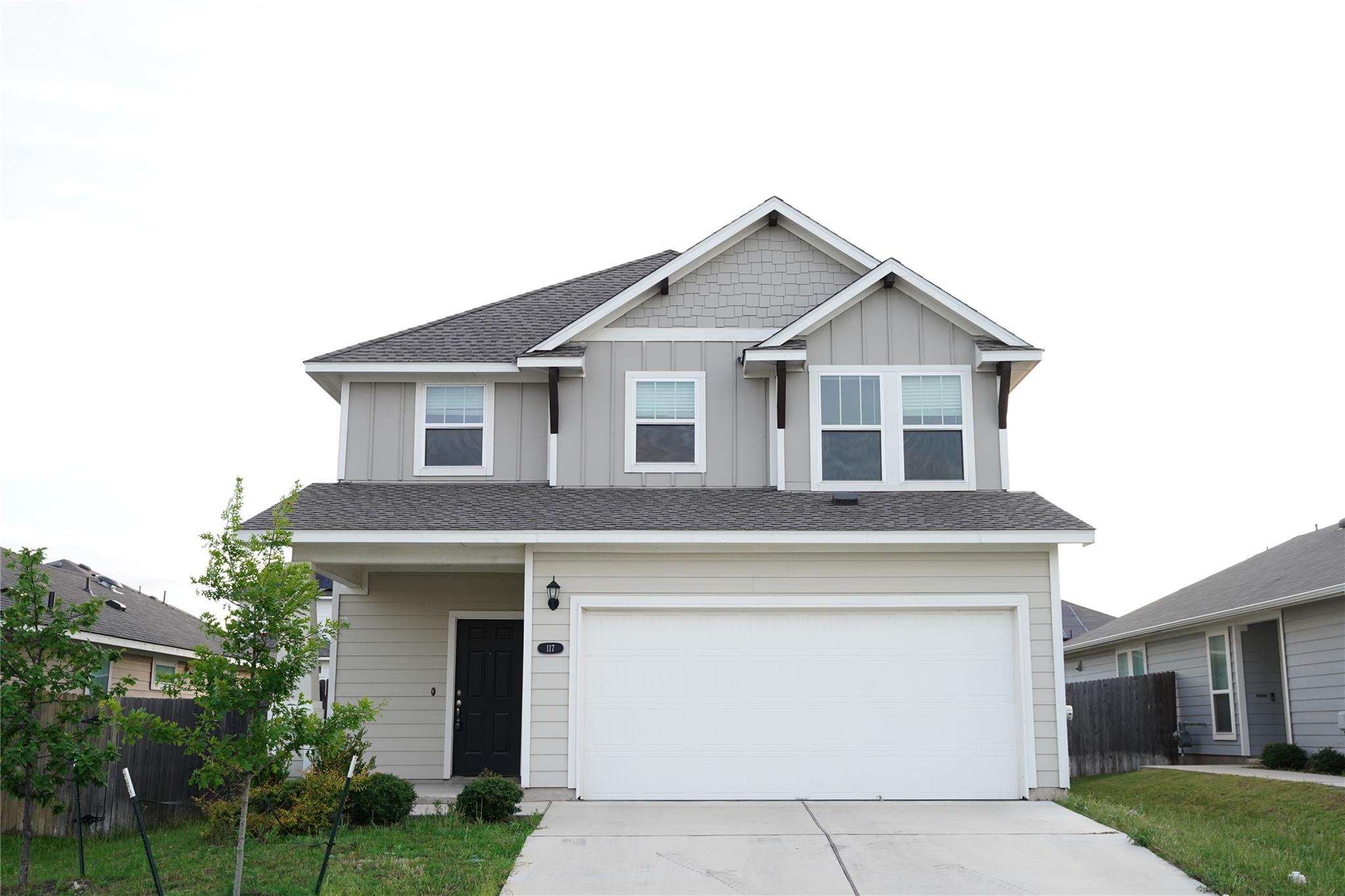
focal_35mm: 39
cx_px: 672
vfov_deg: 33.9
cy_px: 448
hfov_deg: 49.1
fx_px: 1472
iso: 1600
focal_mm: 39.4
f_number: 7.1
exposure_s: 1/100
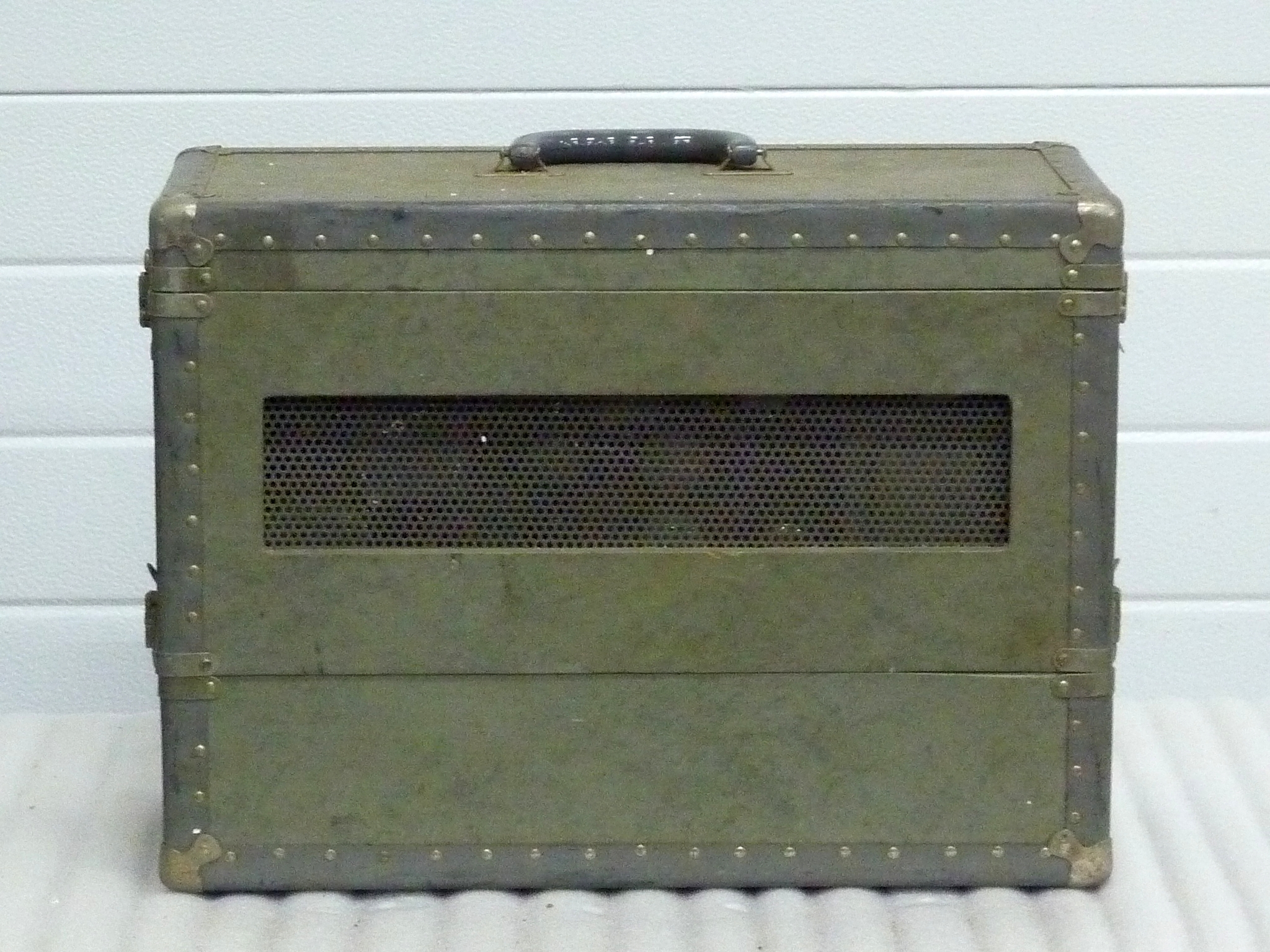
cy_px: 476
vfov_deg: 11.3
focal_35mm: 131
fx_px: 4806
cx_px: 635
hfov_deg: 15.1
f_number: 4.1
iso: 800
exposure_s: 1/20
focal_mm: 11.9
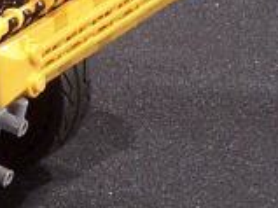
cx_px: -549
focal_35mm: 825
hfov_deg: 2.4
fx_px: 6621
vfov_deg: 1.8
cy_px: -122
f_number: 3.2
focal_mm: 21.2
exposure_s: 1/2
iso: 80
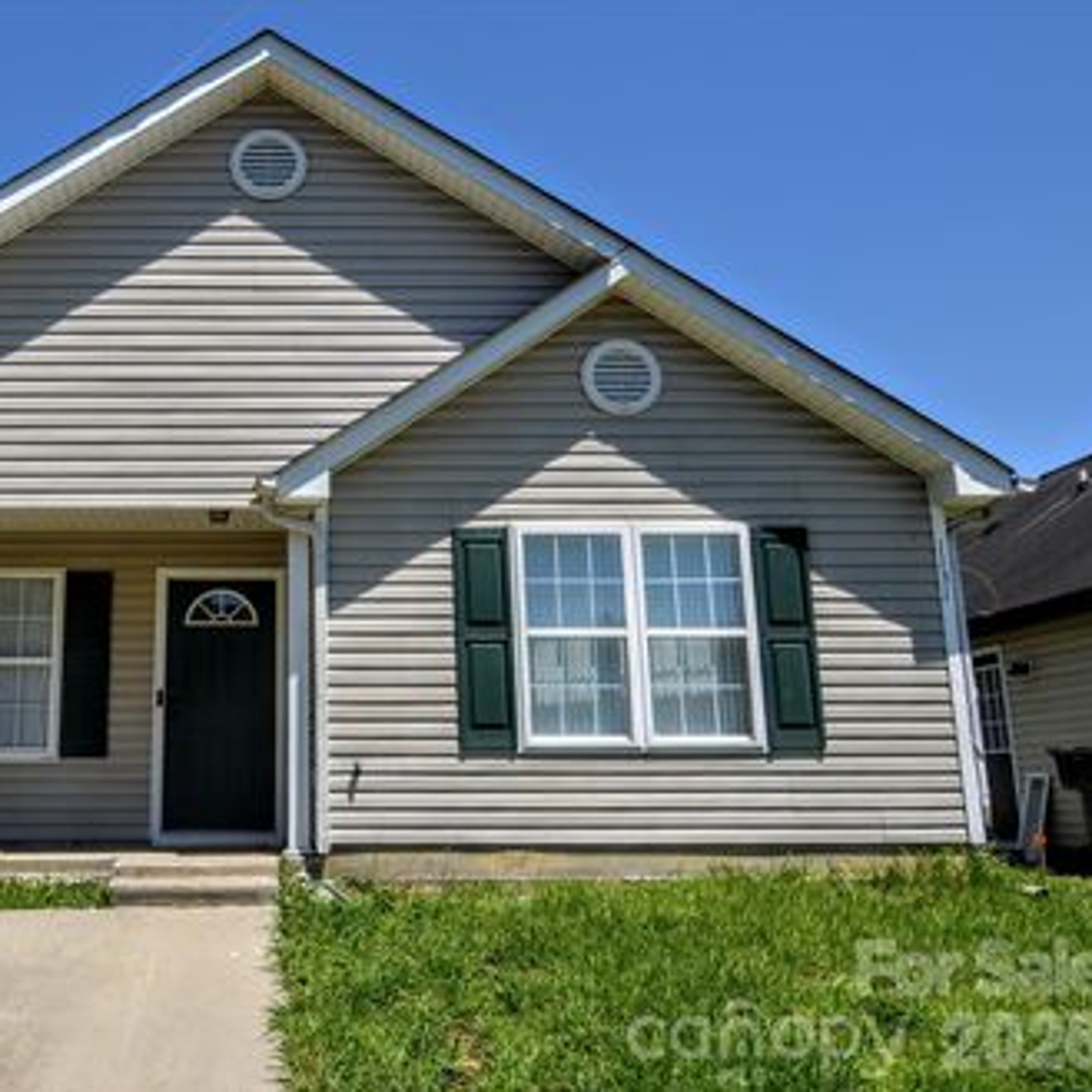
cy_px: 548
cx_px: 285
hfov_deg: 50.6
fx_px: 1106
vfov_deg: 52.5
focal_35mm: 31
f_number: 9
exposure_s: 1/320
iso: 100
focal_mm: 16
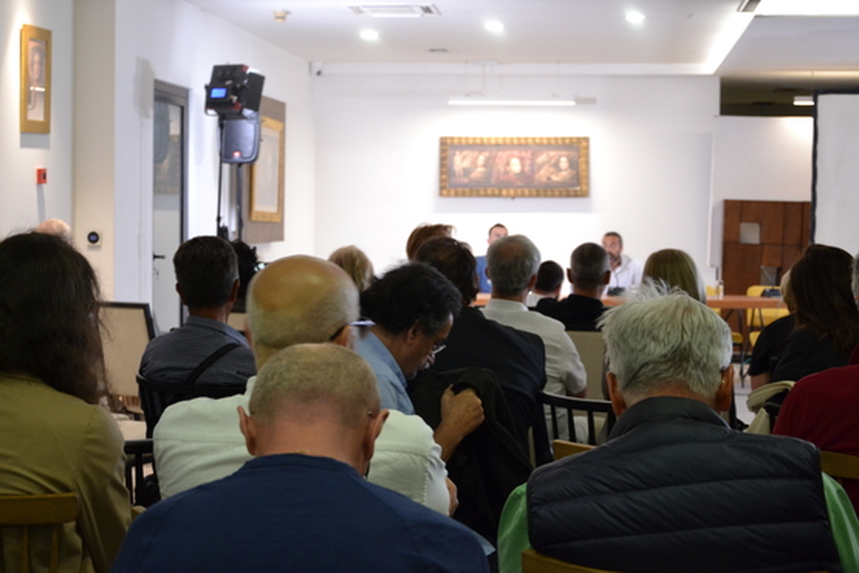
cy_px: 286
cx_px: 430
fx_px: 1503
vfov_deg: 21.6
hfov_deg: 31.9
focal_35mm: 63
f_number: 4.8
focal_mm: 42
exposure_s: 1/15
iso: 1000
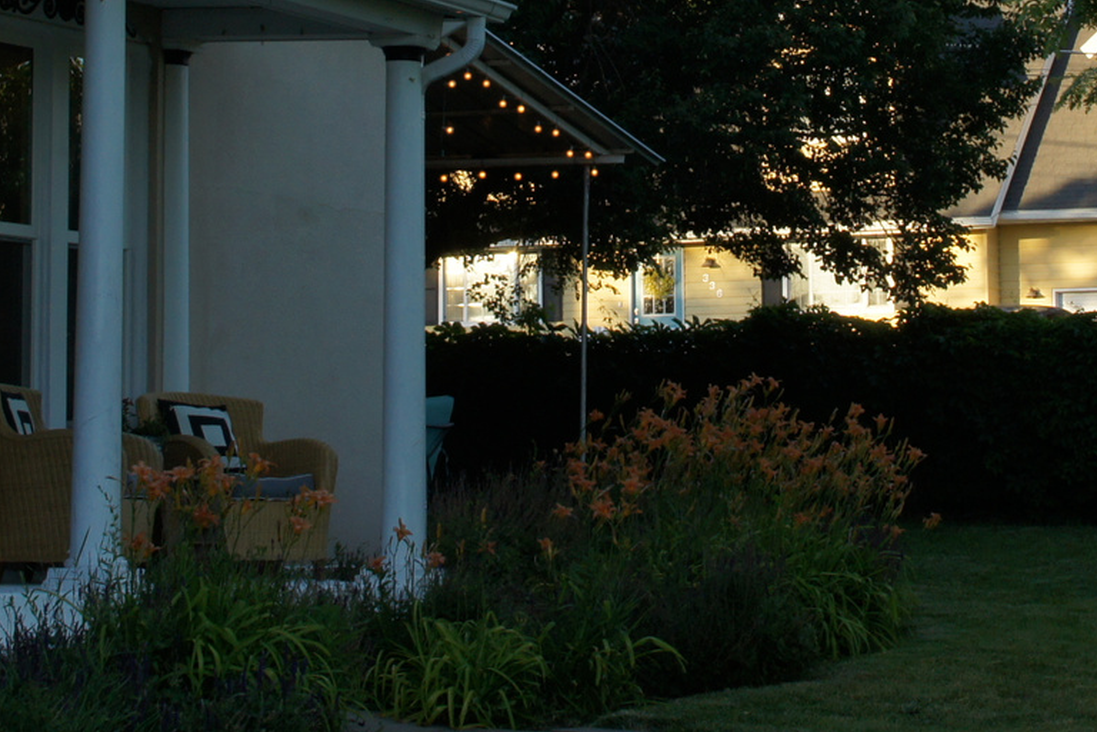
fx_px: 3656
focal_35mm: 120
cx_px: 648
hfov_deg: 17.1
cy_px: -88
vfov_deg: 11.3
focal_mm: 30
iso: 200
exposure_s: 1/80
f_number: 9
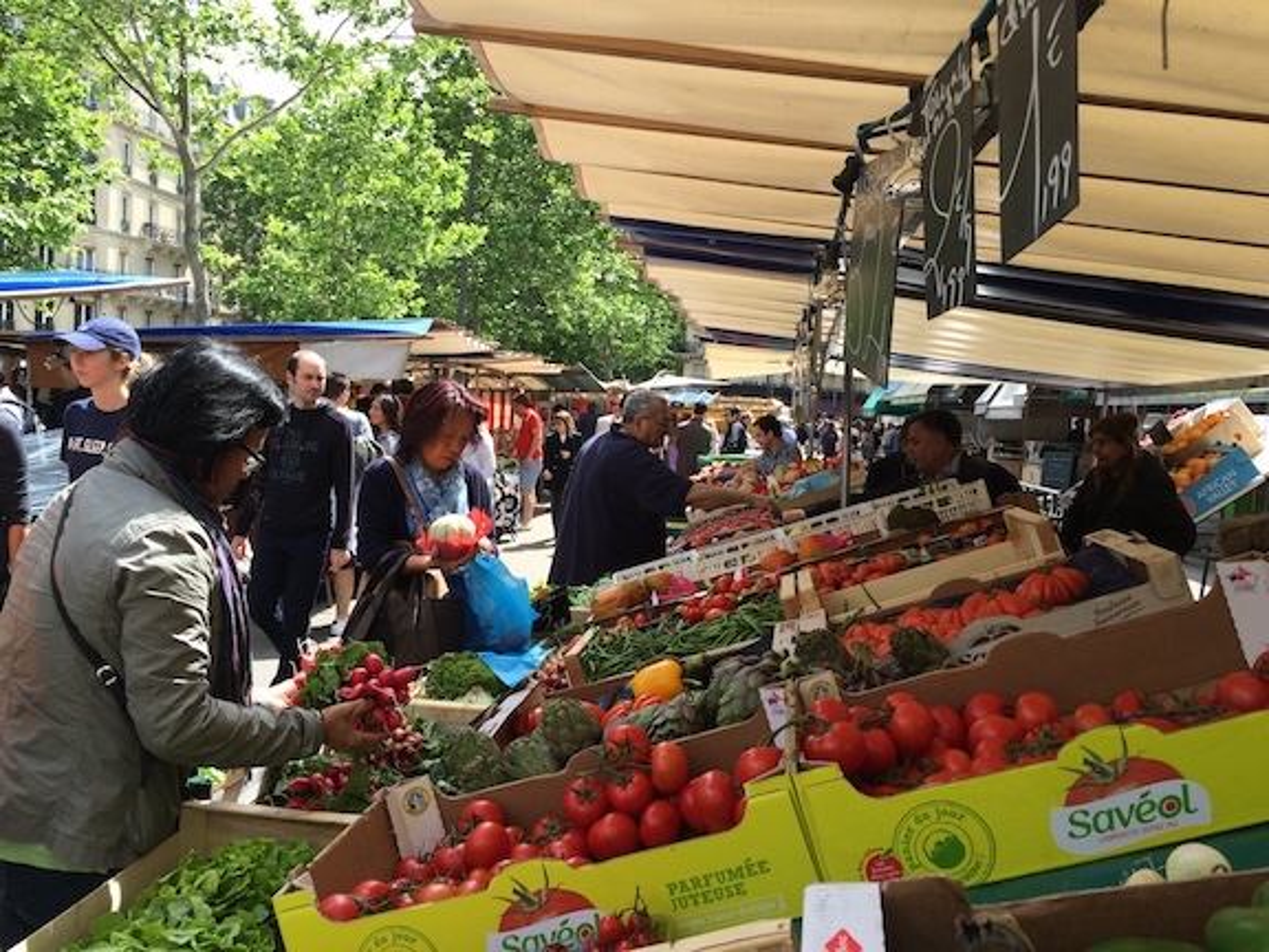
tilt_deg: -3.2
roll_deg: -4.3
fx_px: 1063
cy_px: 476
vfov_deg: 48.2
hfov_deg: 61.7
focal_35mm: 29
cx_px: 634
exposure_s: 1/672
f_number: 2.2
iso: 32
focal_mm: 4.15
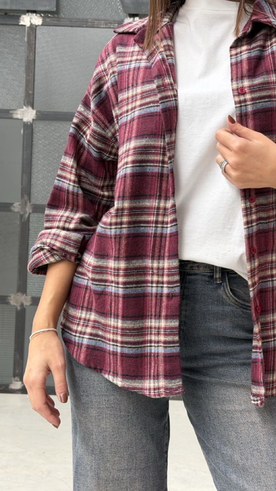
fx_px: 780
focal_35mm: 60
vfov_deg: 34.8
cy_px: 213
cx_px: 209
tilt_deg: +0.0
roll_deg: -1.4
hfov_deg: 19.9
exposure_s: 1/60
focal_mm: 6.76
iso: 125
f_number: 1.78
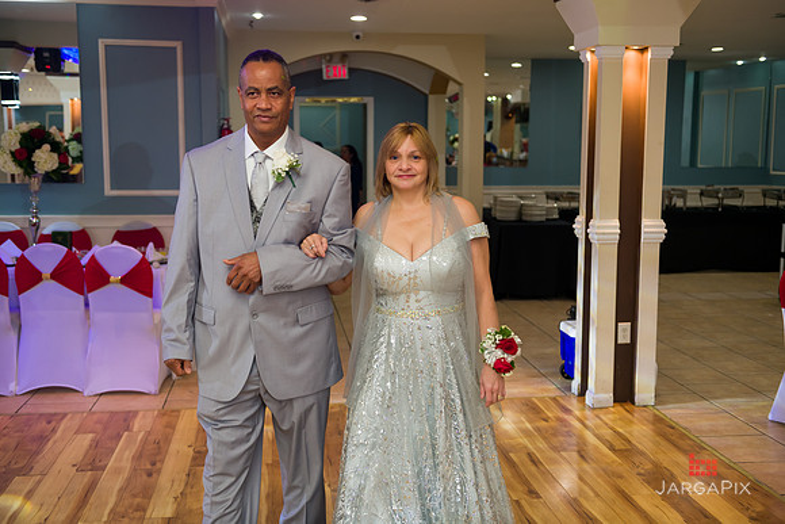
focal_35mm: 40
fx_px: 872
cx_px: 392
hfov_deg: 48.4
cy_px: 262
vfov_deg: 33.4
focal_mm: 40
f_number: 3.2
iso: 400
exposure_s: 1/125
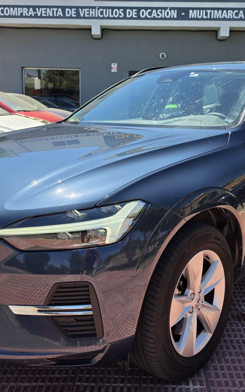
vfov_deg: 51.3
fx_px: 406
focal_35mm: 38
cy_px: 165
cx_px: 148
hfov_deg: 33.5
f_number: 1.4
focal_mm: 6.5
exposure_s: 1/5294
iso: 64
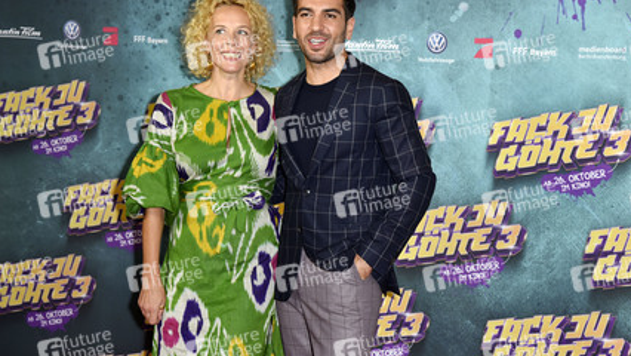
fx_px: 1205
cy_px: 163
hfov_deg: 29.3
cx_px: 333
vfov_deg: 16.8
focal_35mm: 72
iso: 800
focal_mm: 65
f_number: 5.6
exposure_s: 1/200
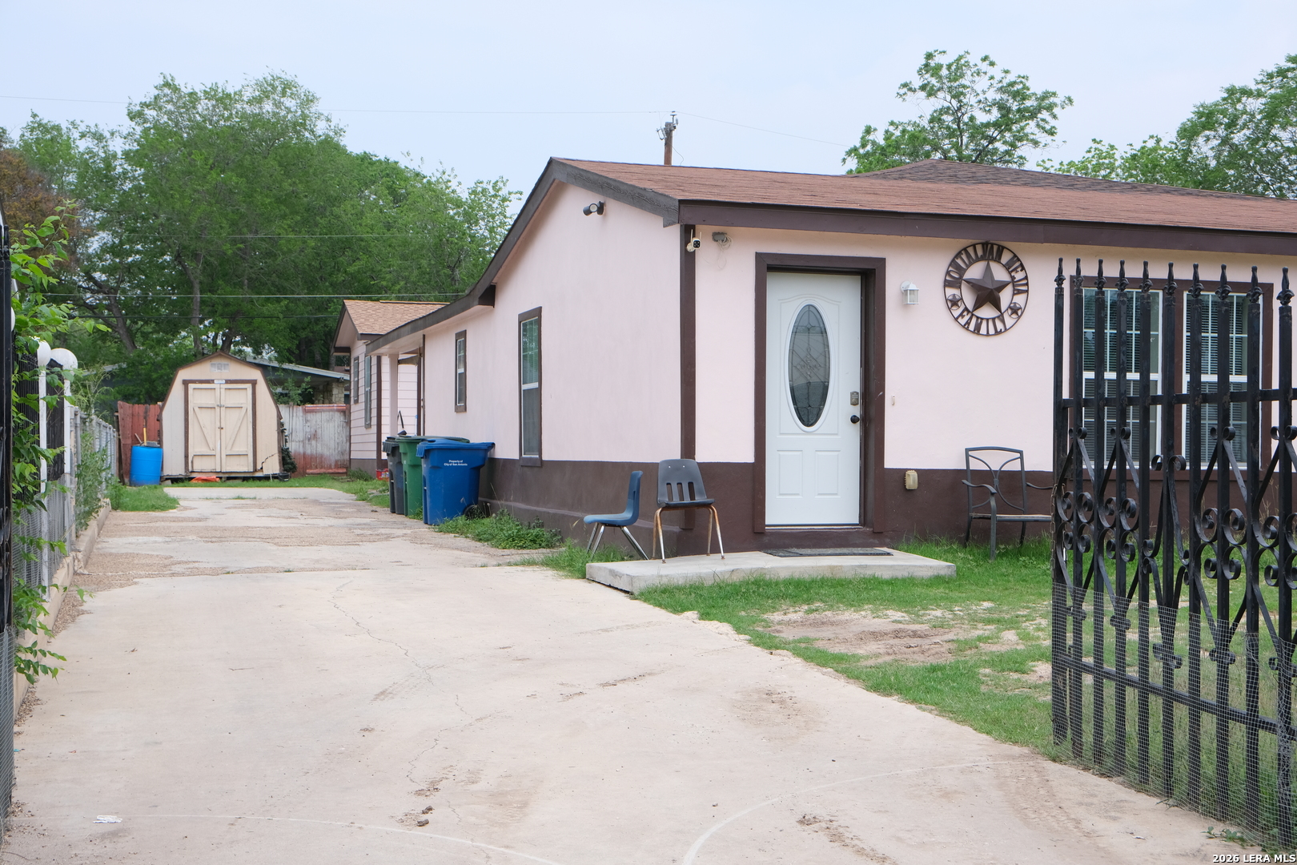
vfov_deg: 29.9
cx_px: 648
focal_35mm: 45
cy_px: 432
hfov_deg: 43.6
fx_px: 1621
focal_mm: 30.2
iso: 320
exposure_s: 1/450
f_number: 8
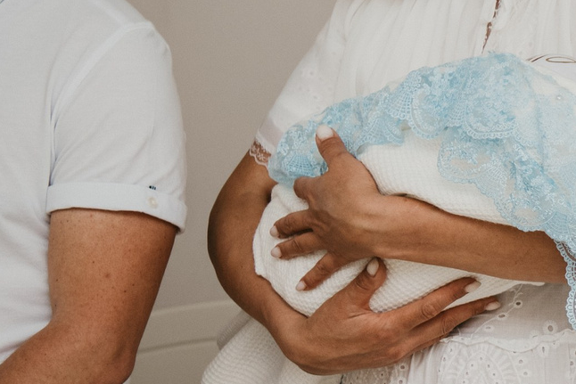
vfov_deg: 6.3
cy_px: 153
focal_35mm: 218
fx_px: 3489
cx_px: 1051
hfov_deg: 9.0
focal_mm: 55
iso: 200
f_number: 4
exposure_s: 1/160
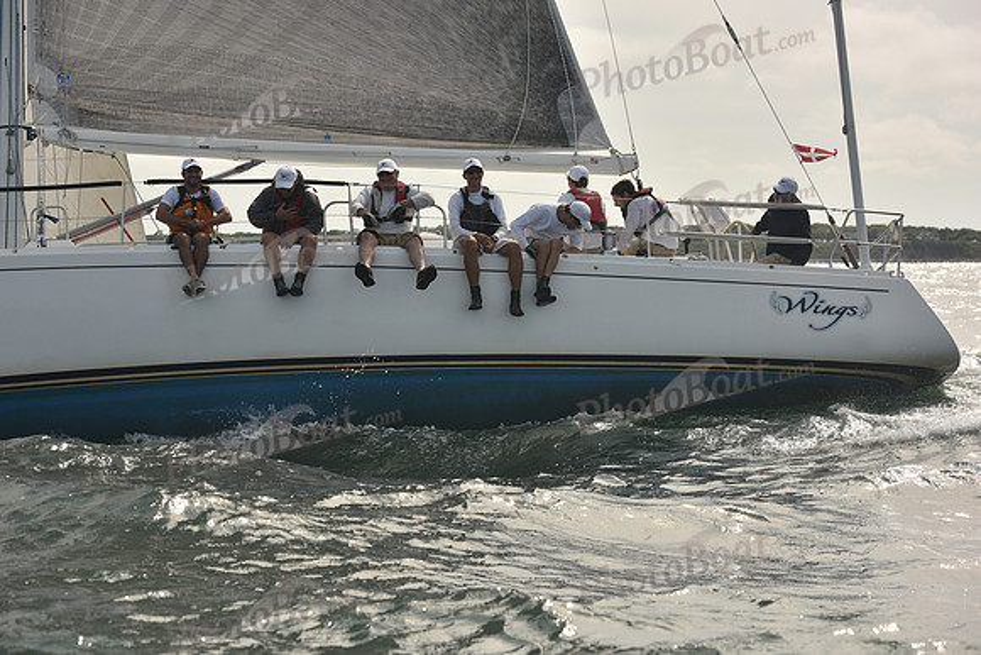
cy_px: 328
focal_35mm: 82
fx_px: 2235
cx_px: 490
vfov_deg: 16.7
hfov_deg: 24.8
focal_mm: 82
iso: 320
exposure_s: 1/1000
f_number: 6.3
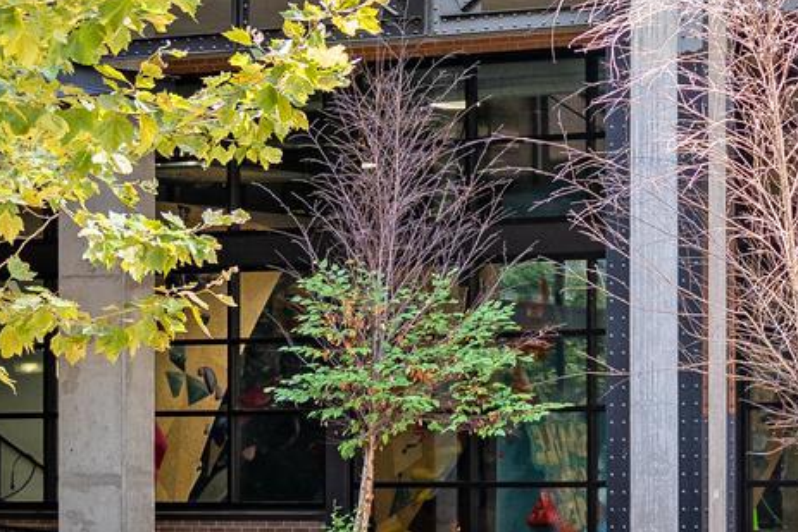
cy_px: 442
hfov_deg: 13.5
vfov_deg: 9.2
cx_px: 836
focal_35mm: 149
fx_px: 3306
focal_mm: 33.7
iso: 200
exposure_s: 1/250
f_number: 2.8
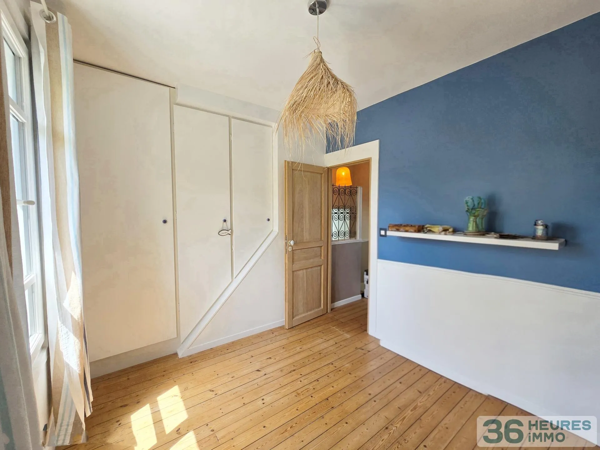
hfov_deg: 106.2
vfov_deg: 89.9
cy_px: 225
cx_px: 300
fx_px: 225
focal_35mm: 13
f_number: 2.2
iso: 50
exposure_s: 1/132
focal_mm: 2.2
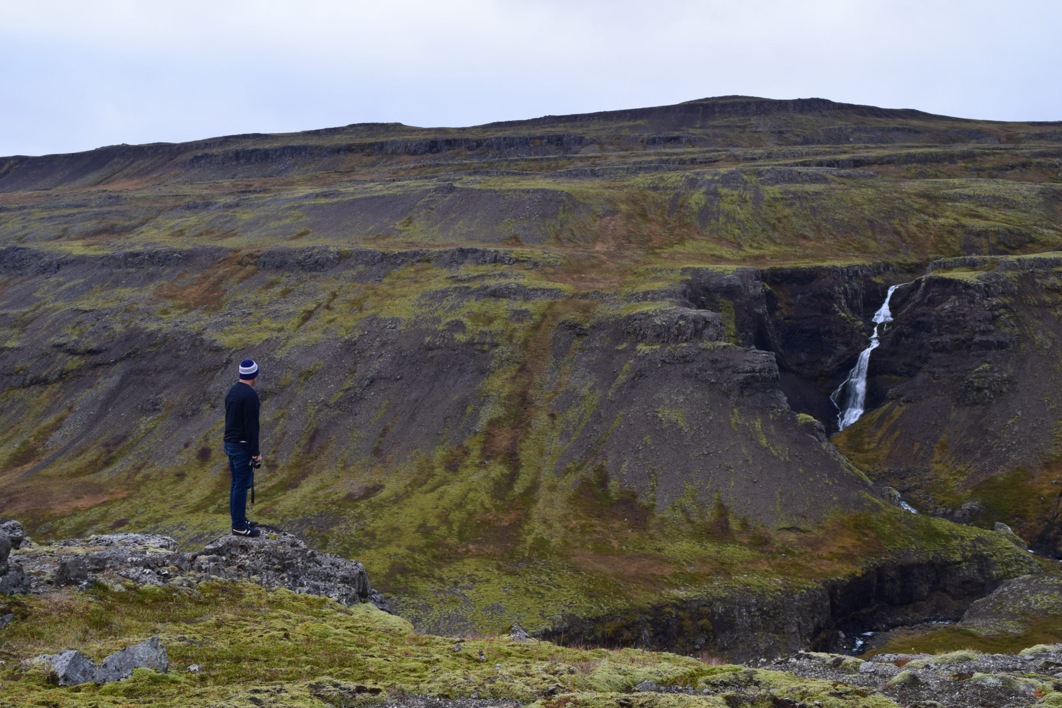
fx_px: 1239
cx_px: 531
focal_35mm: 42
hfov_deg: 46.4
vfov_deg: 31.9
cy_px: 354
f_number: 9
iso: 400
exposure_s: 1/100
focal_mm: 28
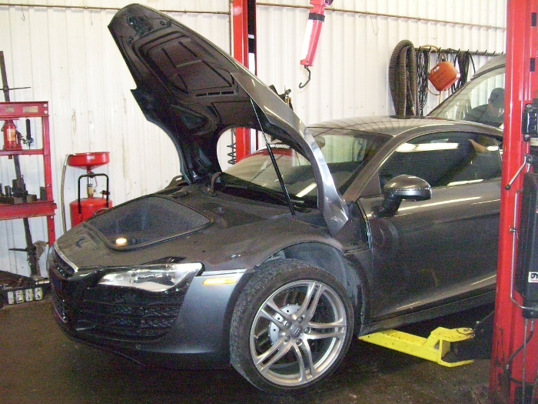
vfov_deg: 39.7
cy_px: 202
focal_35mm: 36
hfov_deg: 51.4
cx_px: 269
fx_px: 560
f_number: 2.7
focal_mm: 6
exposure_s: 1/125
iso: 1250
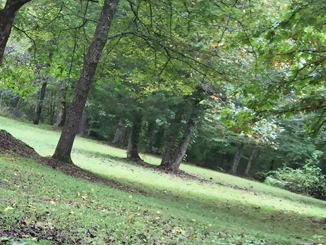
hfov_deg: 20.4
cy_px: 158
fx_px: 792
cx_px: -142
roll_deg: -13.6
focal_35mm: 84
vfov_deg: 17.6
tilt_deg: -9.0
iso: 32
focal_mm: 4.15
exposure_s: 1/40
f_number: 2.2
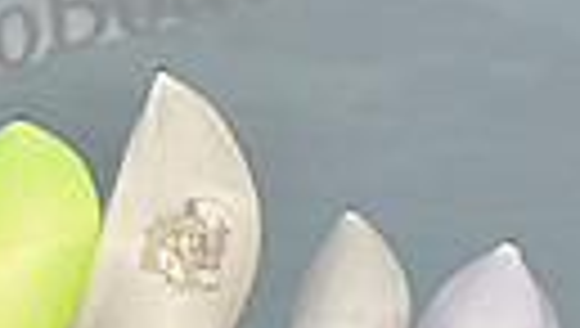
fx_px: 14508
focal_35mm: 942
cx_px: -472
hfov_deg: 2.3
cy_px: -155
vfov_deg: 1.3
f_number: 10
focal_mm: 200
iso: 320
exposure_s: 1/1000
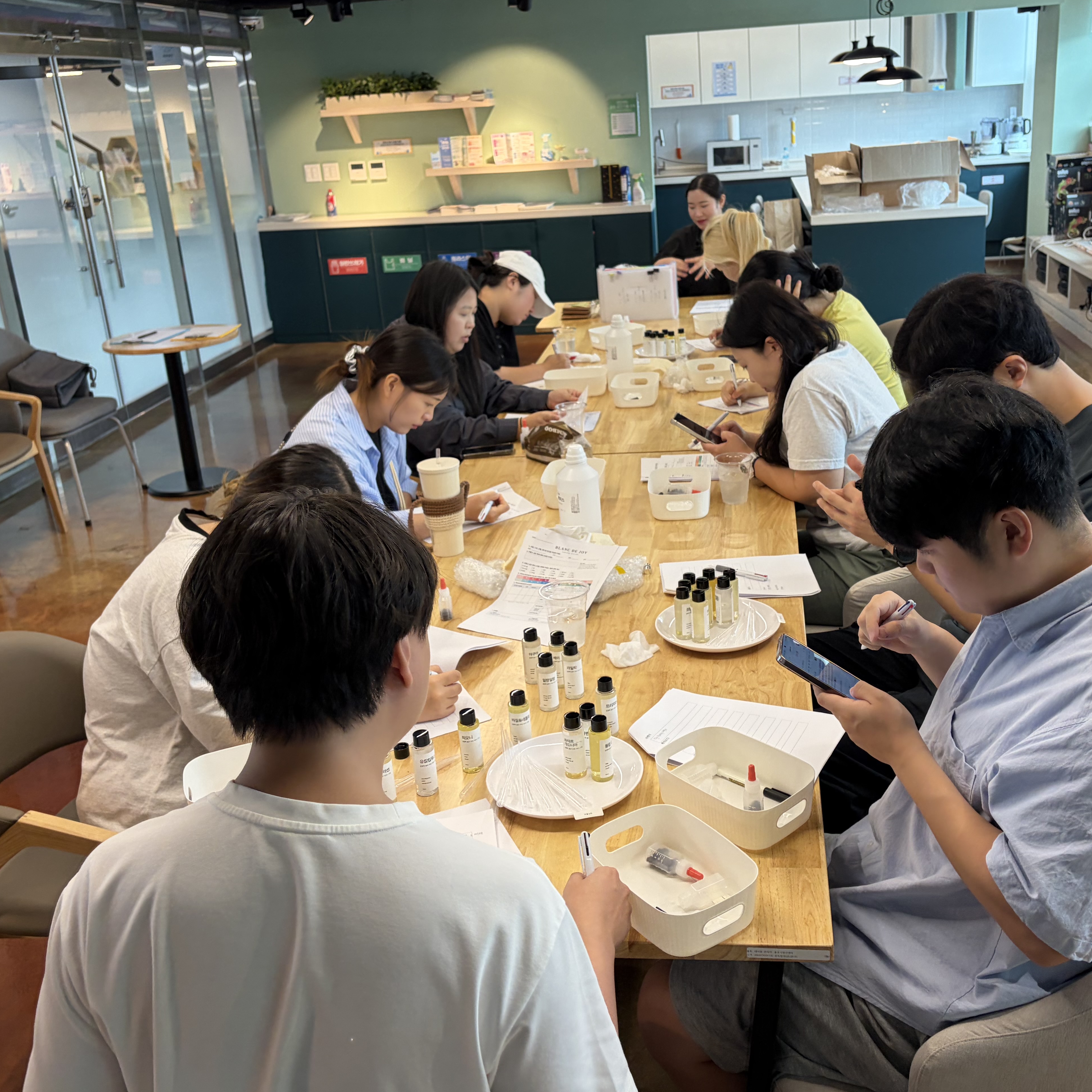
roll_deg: +5.4
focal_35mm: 34
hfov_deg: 48.4
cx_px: 607
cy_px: 502
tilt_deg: -17.0
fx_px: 1213
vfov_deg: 48.4
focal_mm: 5.96
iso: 100
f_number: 1.6
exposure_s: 1/120
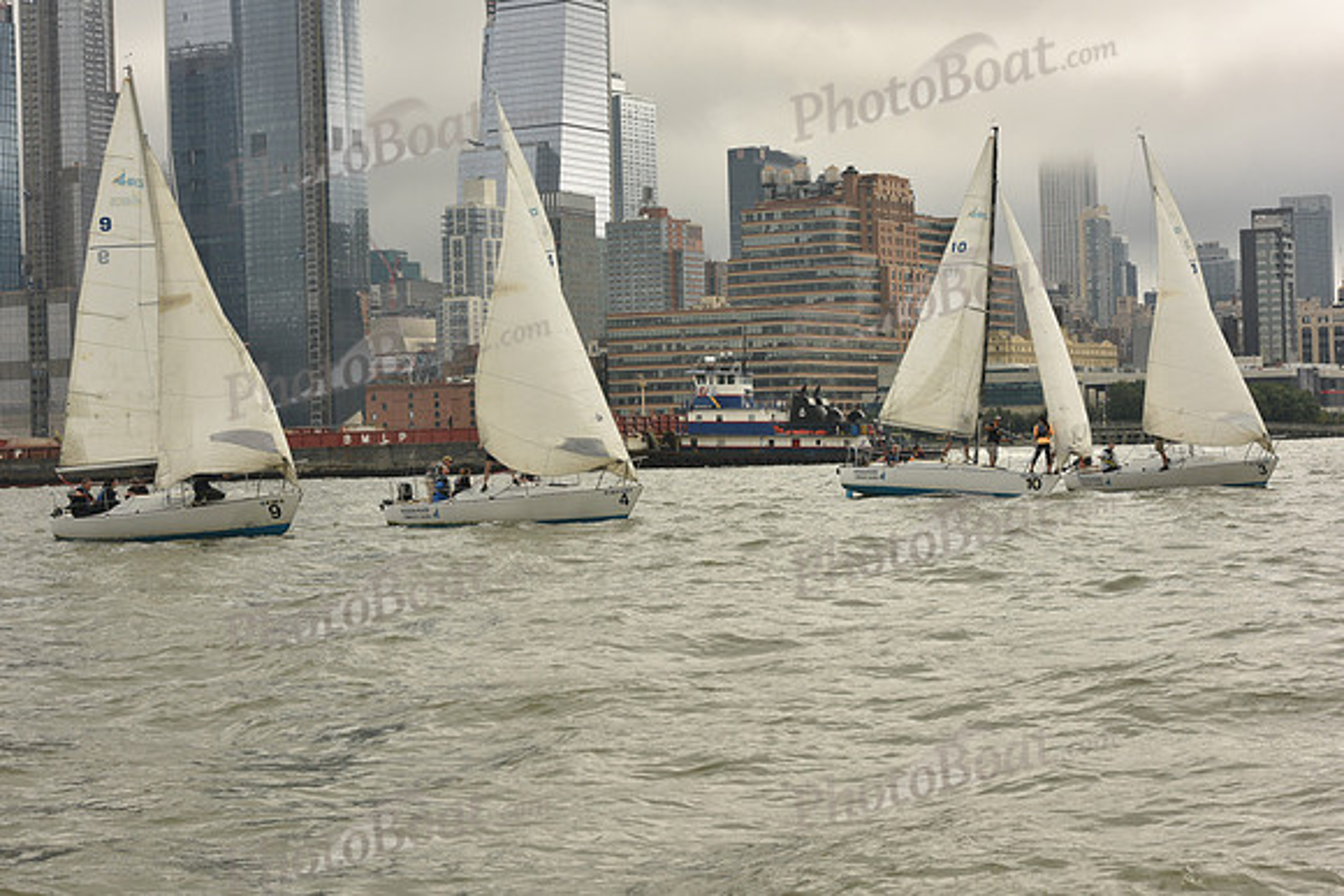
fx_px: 2614
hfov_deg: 28.8
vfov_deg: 19.5
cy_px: 448
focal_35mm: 70
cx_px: 672
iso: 400
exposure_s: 1/800
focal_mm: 70
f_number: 11
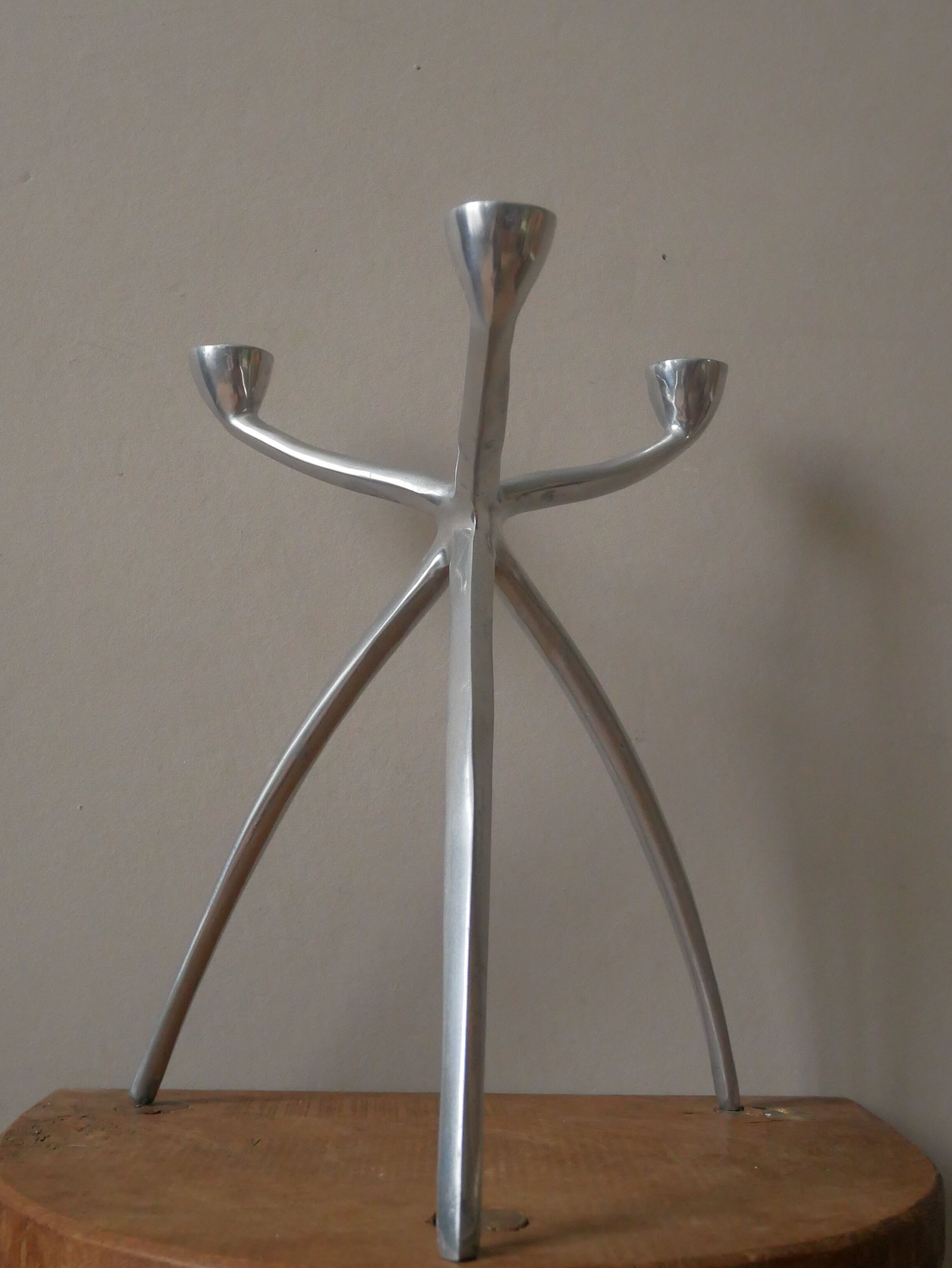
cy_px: 606
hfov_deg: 32.2
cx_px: 474
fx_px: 1649
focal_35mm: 45
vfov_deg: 42.0
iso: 2000
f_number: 3.9
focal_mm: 16
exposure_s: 1/60
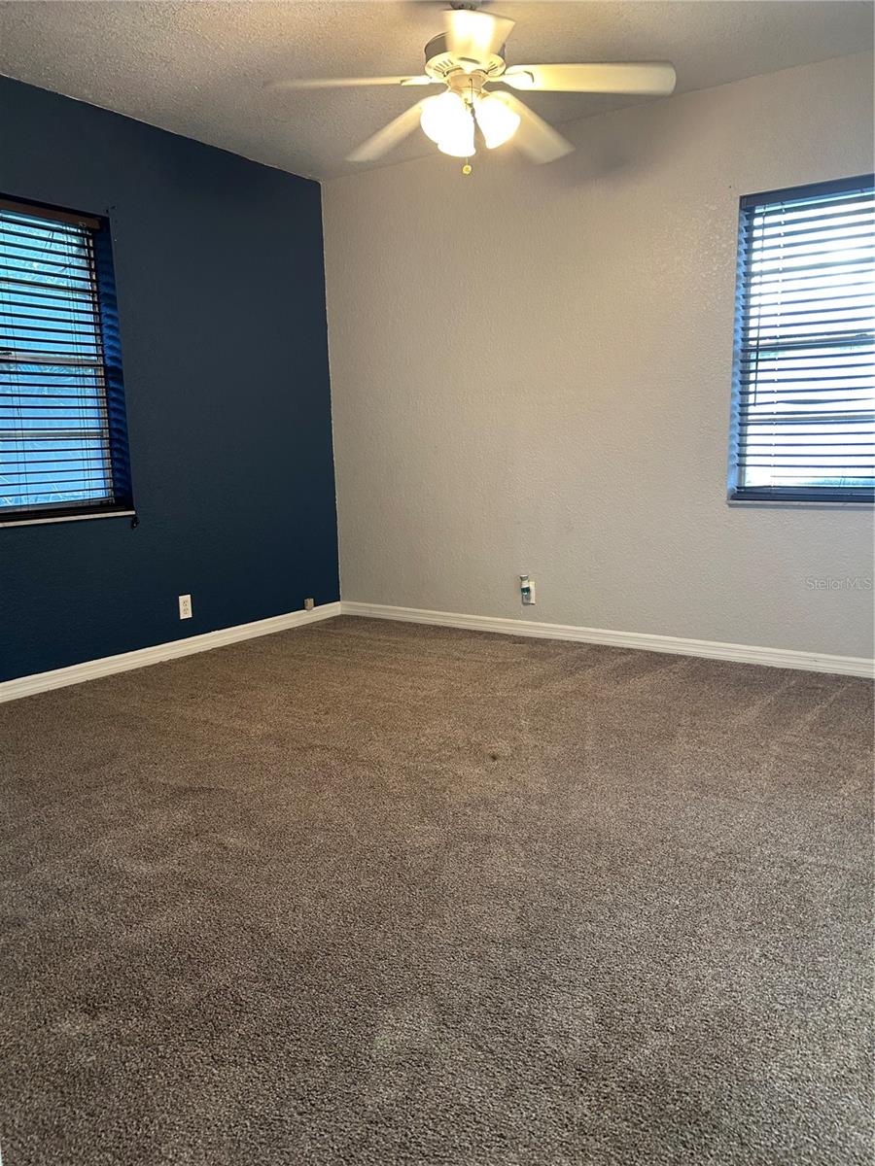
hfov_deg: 53.1
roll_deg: +0.7
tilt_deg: -8.9
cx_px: 438
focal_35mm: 26
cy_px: 583
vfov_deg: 67.3
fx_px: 876
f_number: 1.5
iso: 125
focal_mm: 5.7
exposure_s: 1/60
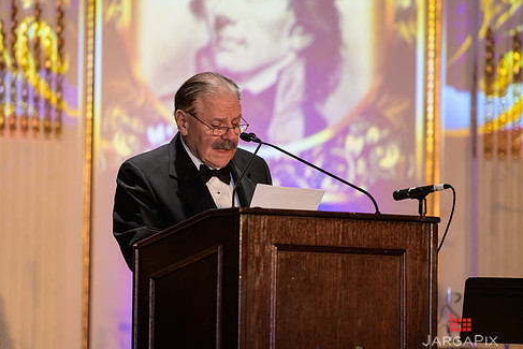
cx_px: 214
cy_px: 162
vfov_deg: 5.8
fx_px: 3458
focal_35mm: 238
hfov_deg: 8.6
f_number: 3.2
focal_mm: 200
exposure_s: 1/125
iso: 1250
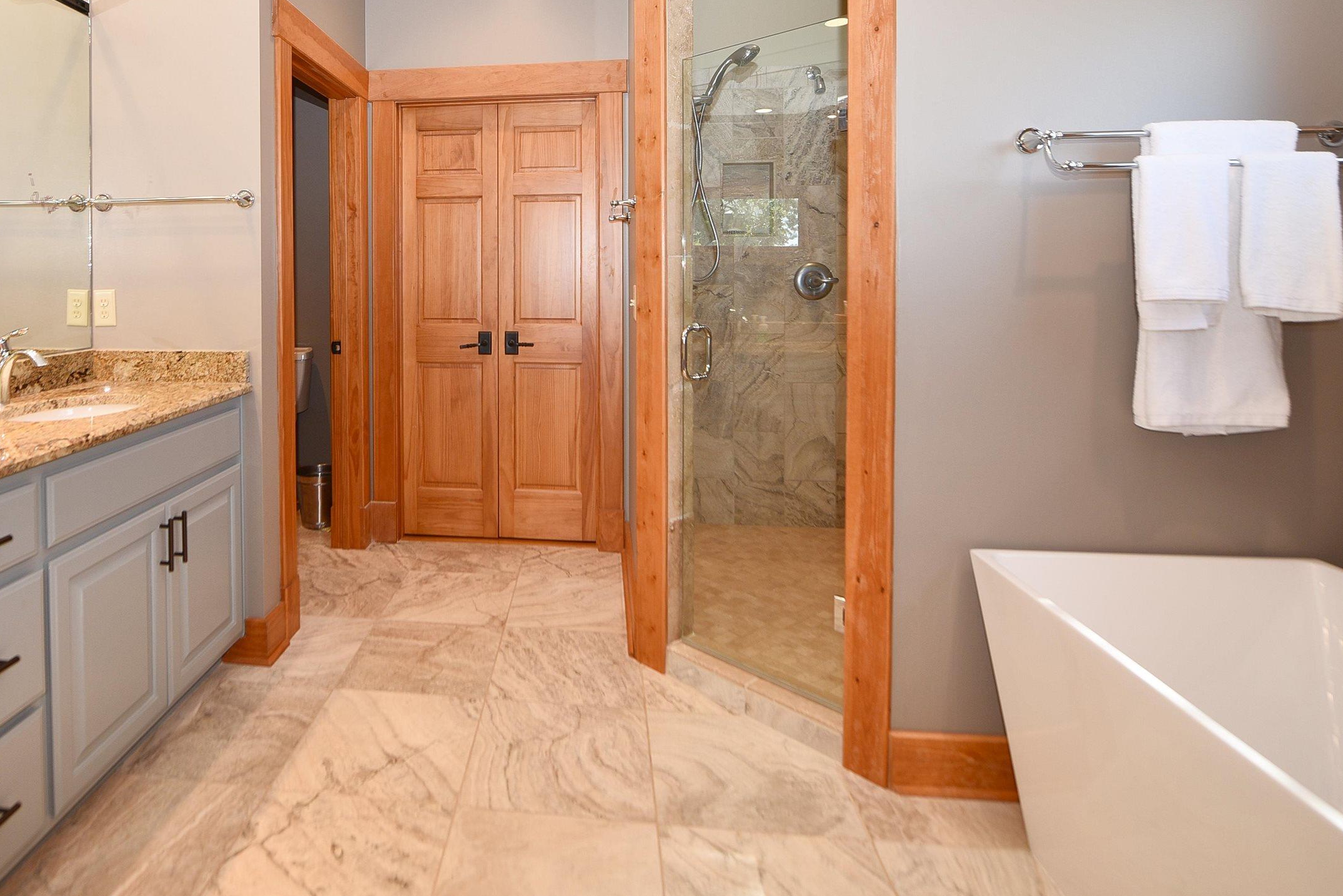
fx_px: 746
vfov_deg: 60.8
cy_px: 316
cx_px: 482
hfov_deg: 81.9
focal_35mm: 20
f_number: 5
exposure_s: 1/60
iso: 200
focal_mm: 14
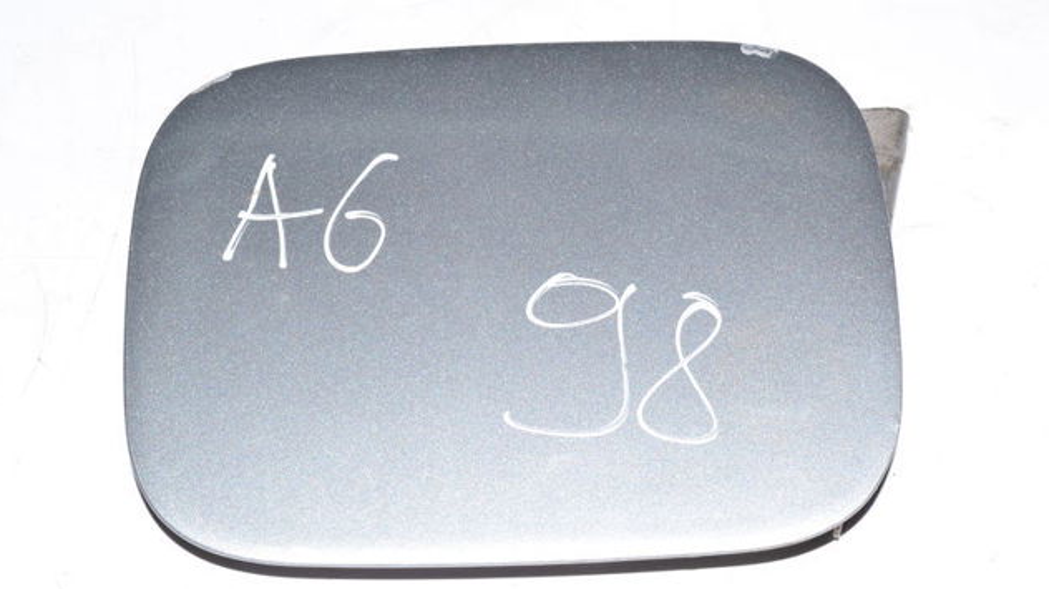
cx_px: 521
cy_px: 300
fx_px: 2434
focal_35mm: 88
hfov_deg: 24.3
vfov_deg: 13.8
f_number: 13
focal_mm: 55
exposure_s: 1/200
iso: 200
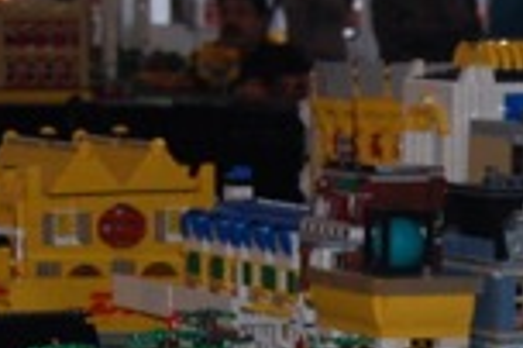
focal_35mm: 253
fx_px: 3672
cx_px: 557
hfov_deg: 8.1
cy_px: 558
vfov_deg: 5.4
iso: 400
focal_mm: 32
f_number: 4.5
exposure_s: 1/60
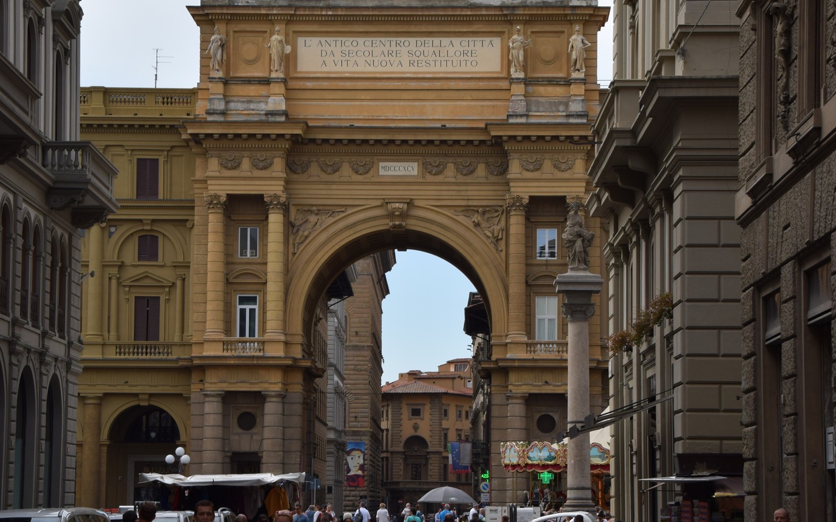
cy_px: 291
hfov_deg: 20.4
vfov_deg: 12.8
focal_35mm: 102
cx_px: 420
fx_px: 2324
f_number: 9
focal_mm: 44
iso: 200
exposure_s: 1/320
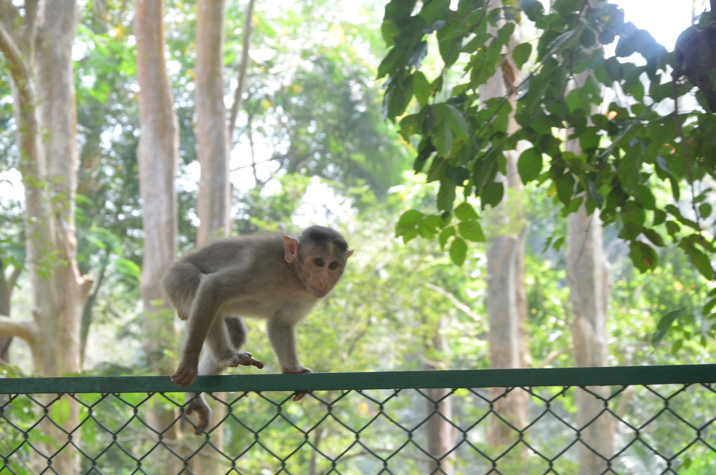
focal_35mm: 99
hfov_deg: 20.7
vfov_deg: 13.8
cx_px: 358
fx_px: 1965
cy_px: 238
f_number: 8
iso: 4000
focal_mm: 66
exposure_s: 1/500
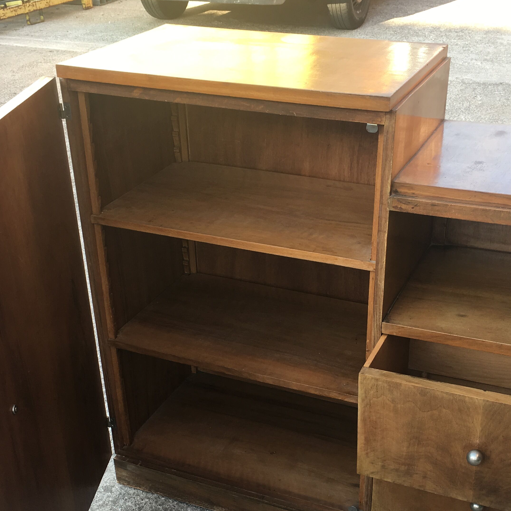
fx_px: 802
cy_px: 338
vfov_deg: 35.0
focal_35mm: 48
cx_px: 277
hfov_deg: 35.3
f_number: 2.2
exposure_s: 1/118
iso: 25
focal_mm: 4.15
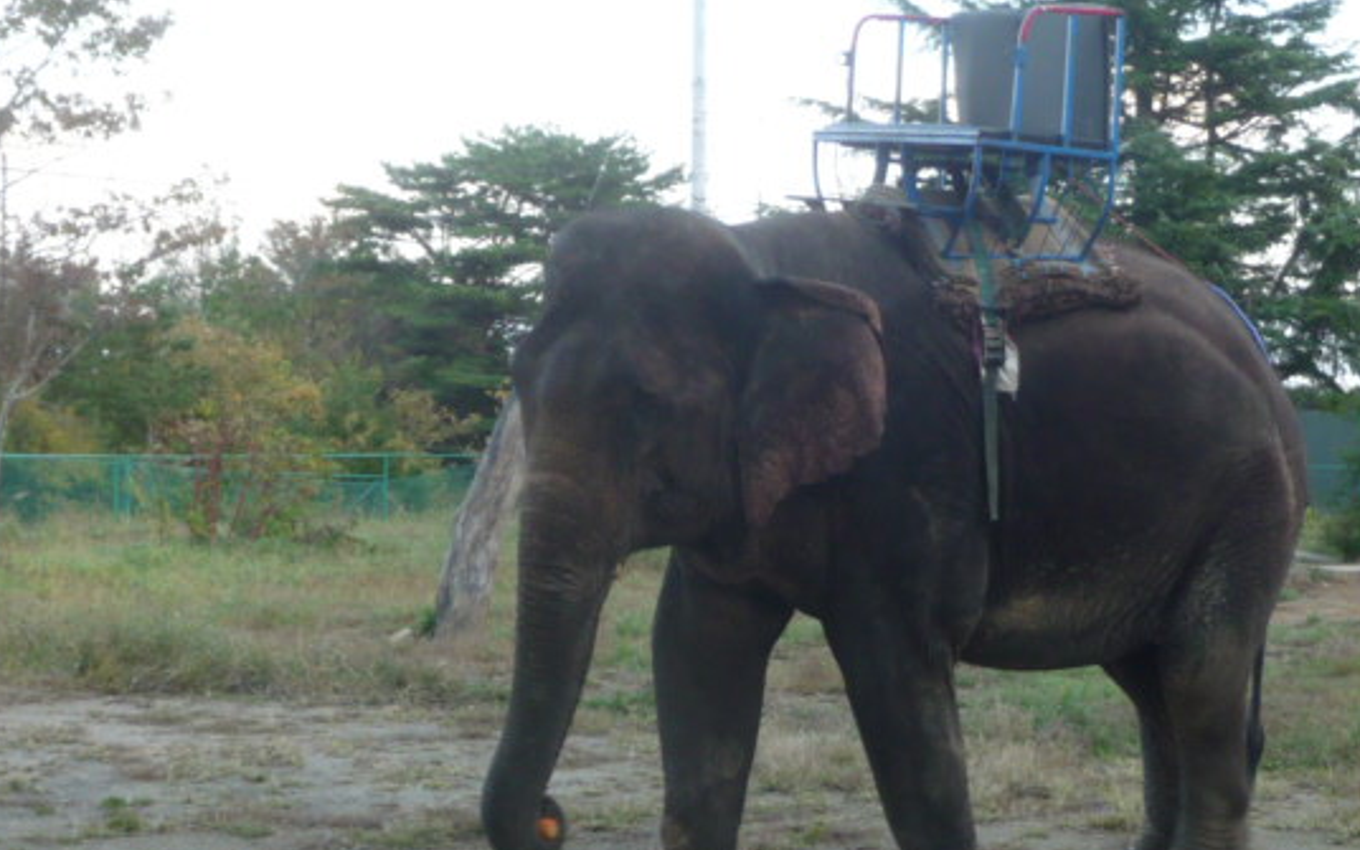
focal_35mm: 81
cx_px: 738
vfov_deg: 16.1
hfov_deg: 25.5
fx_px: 3002
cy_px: 543
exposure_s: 1/80
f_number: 3.8
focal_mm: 6.3
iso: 100
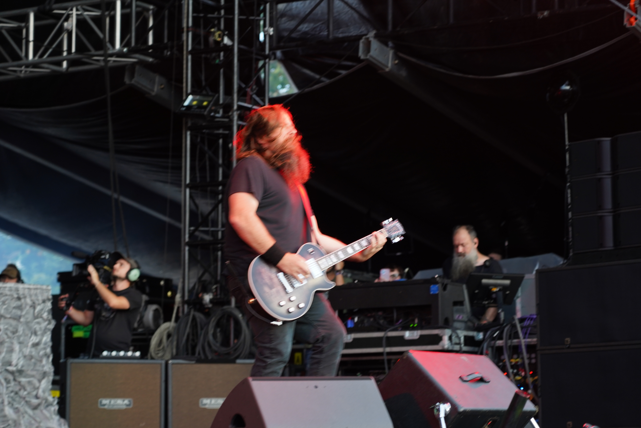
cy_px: 214
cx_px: 320
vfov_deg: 13.0
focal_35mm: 105
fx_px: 1869
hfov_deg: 19.5
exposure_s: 1/125
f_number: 4
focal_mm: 105
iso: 640
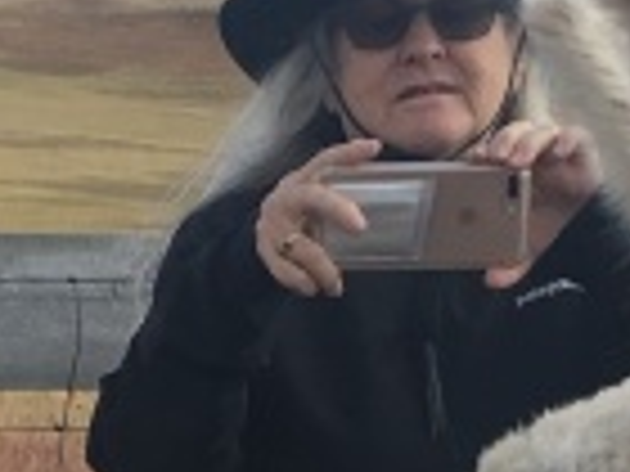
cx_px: -374
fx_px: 3858
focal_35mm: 212
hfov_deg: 9.0
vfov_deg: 6.7
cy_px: 993
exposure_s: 1/916
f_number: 2.2
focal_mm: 4.15
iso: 25
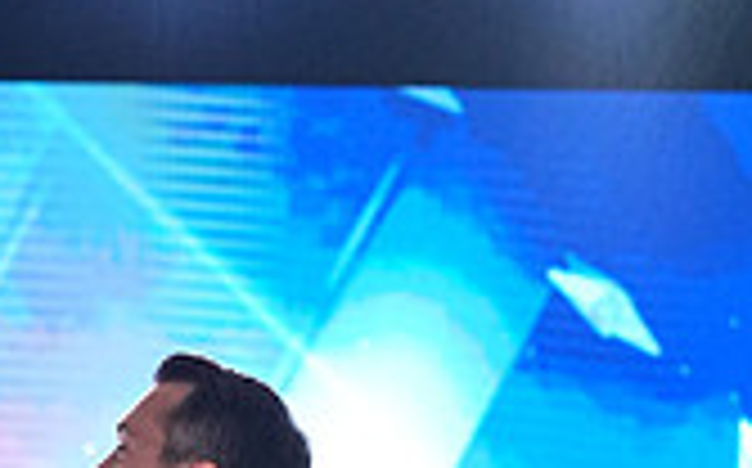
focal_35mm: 319
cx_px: -20
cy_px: 1170
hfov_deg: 6.6
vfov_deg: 4.0
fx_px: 6531
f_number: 4
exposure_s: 1/400
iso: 2000
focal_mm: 90
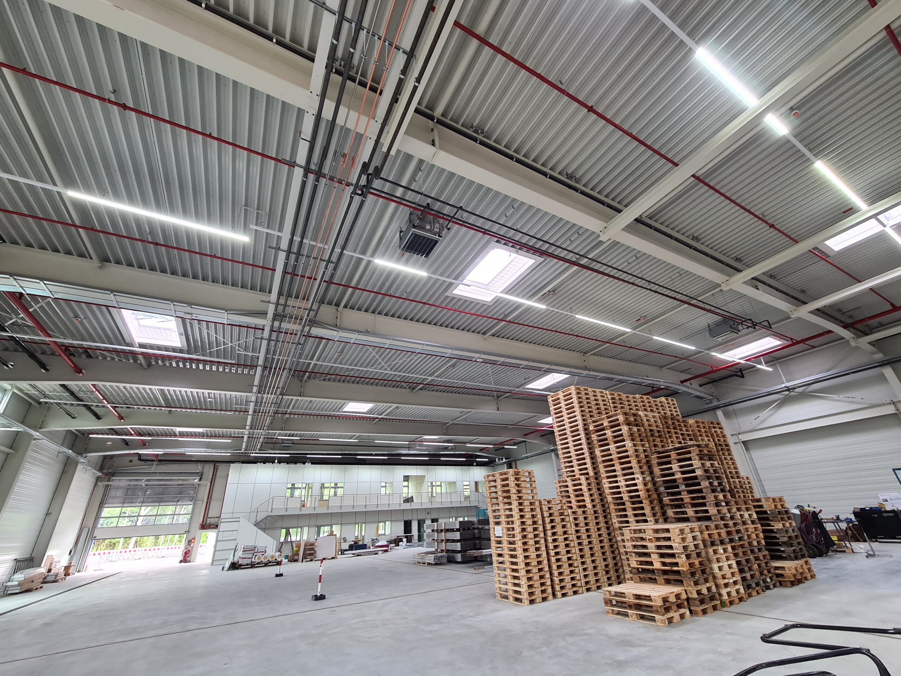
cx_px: 450
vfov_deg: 89.9
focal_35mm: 13
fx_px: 338
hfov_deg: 106.2
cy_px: 338
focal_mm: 2.2
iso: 125
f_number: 2.2
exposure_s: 1/50
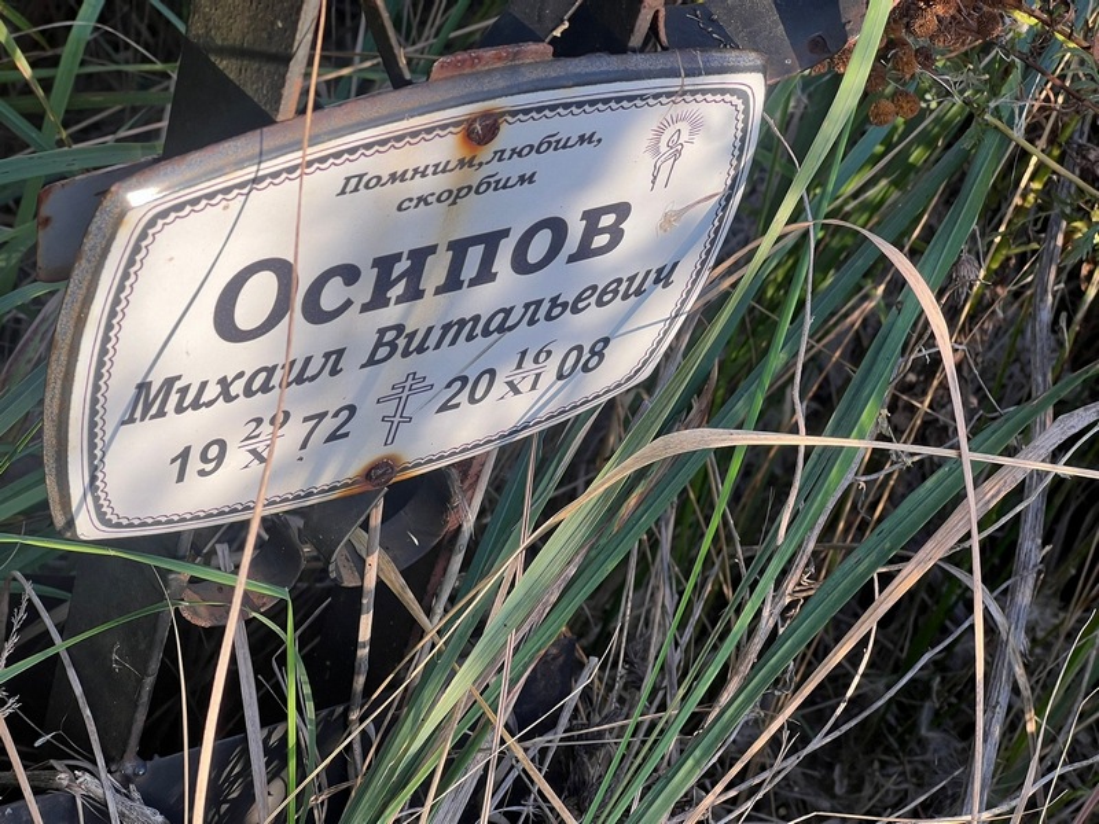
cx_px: 550
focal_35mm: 77
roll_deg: -20.0
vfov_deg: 19.1
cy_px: 412
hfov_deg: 25.3
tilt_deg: -41.5
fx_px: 2445
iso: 32
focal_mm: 9
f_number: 2.8
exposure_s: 1/103
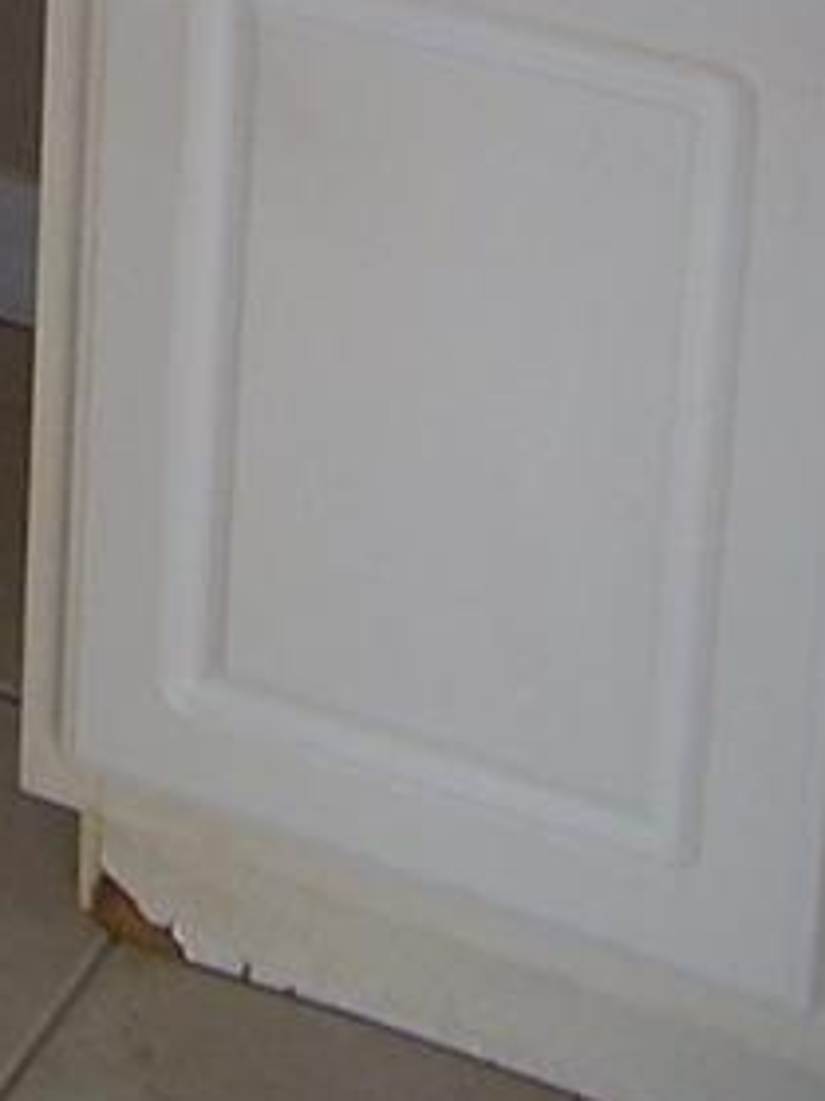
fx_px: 4516
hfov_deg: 10.1
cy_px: -1089
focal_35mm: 142
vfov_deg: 12.3
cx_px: -454
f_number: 2.8
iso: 80
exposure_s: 1/60
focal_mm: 5.5
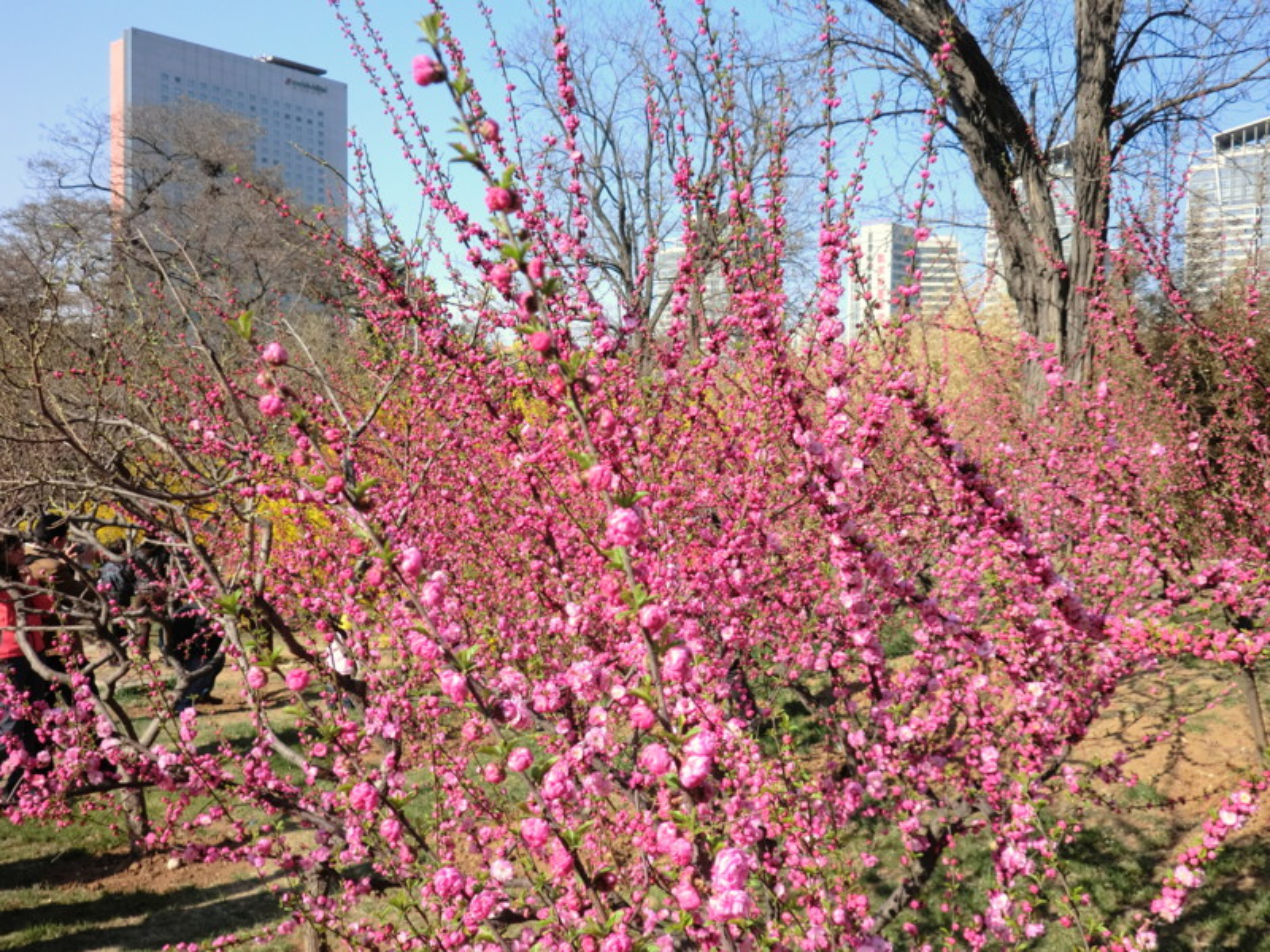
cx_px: 635
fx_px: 1321
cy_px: 476
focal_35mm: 36
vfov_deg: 39.7
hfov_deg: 51.4
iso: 50
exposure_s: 1/640
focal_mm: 6.58
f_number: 3
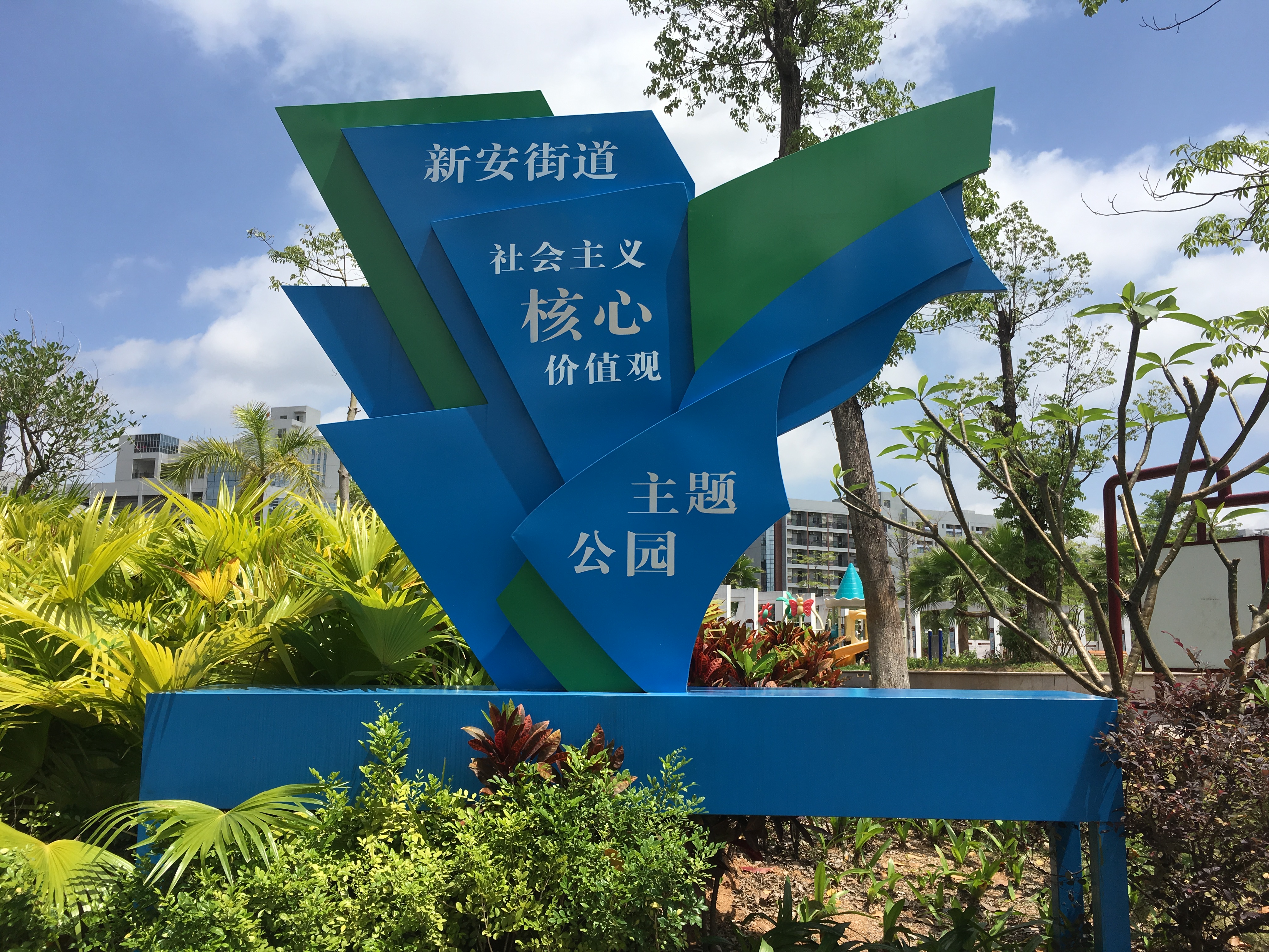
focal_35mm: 29
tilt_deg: +10.5
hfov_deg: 61.7
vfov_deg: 48.2
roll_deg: -1.0
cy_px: 476
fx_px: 1063
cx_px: 634
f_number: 2.2
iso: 25
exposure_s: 1/1876
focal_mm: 4.15
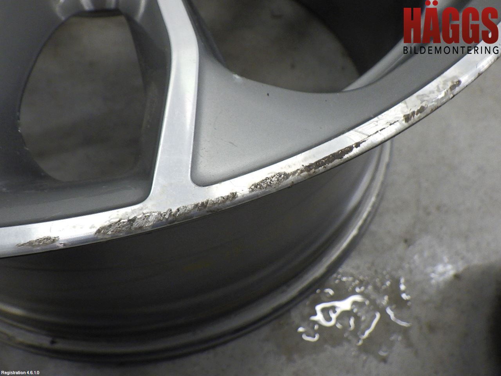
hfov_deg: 63.4
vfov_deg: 49.7
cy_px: 188
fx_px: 405
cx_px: 250
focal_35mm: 28
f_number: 3.5
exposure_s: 1/60
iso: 400
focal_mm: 5
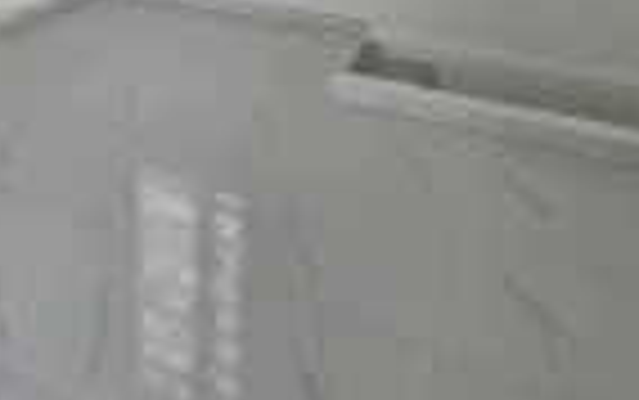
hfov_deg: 51.7
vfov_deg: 28.8
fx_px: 610
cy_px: -135
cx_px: 126
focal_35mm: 35
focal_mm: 2.2
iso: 50
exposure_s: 1/260
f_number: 2.2
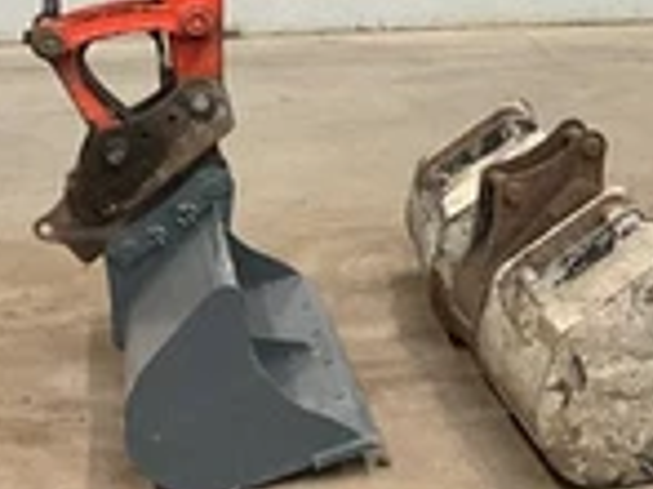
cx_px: 888
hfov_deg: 18.9
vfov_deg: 15.2
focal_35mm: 95
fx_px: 1791
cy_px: -22
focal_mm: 3
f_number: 1.8
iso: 200
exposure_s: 1/60
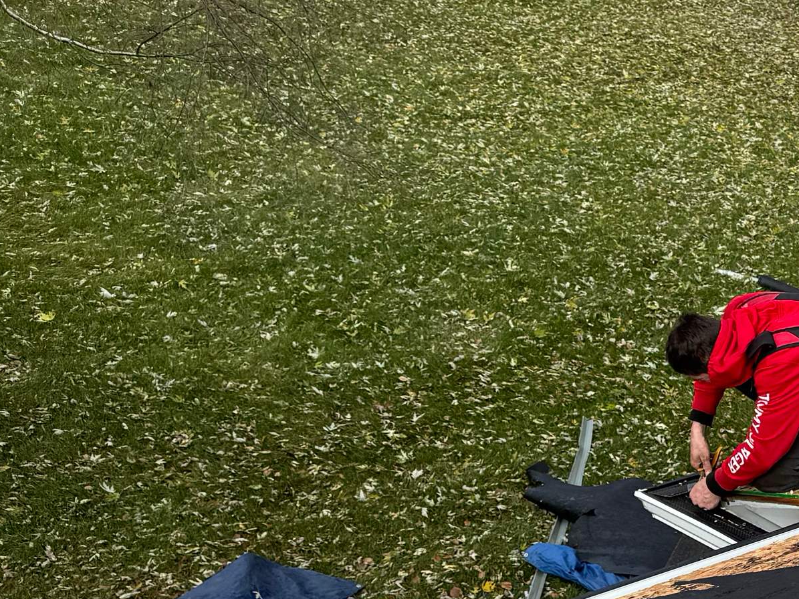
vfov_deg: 17.8
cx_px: 1256
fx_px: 1869
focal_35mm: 81
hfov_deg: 20.2
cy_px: 582
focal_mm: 6.86
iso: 80
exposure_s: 1/1923
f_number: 1.78
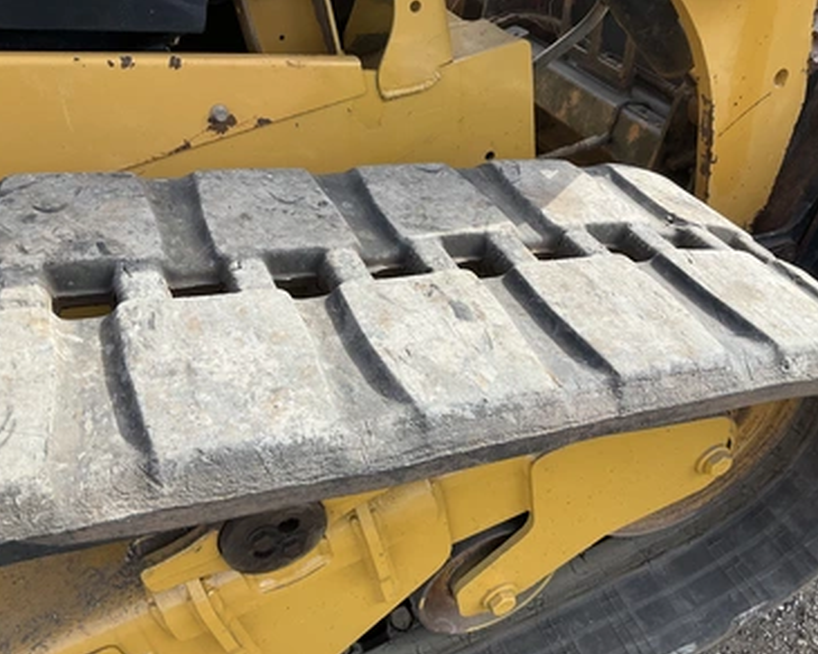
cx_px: 433
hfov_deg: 57.1
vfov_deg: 47.1
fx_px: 750
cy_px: 334
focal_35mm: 31
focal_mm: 3
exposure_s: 1/504
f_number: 1.8
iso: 25
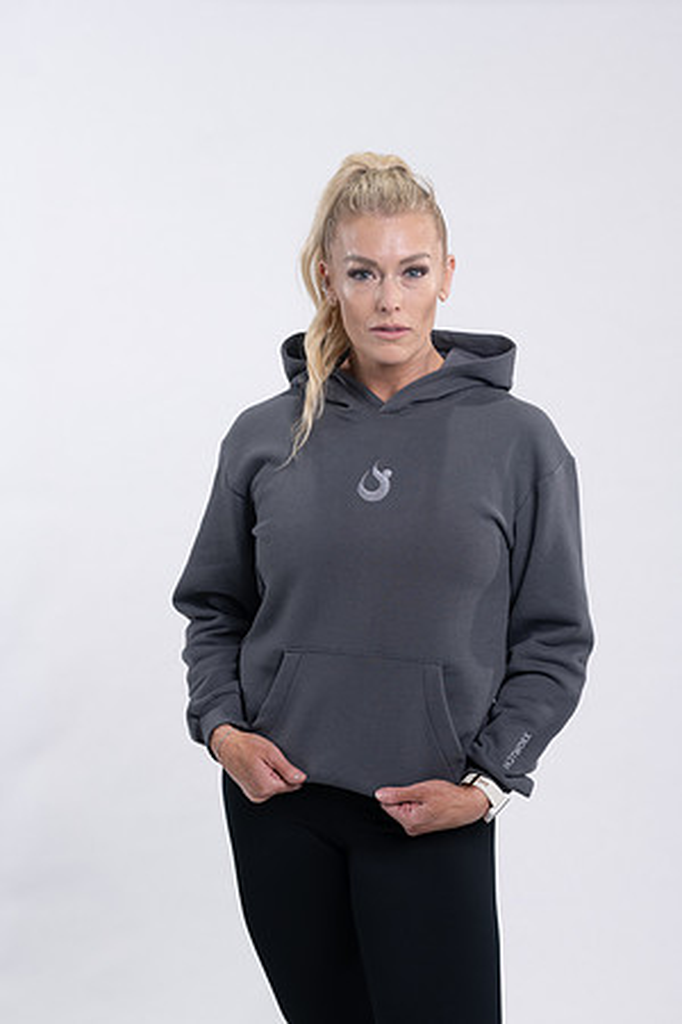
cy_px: 512
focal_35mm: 85
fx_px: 2415
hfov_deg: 16.1
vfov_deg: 23.9
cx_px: 341
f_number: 4
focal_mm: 85
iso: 200
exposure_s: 1/125
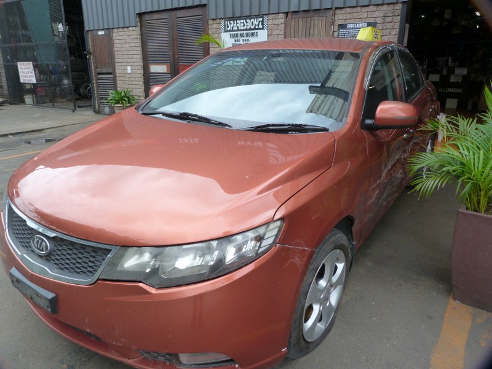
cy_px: 184
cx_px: 246
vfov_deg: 54.9
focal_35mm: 25
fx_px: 355
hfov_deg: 69.4
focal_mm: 4.5
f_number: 4
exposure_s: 1/125
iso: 125
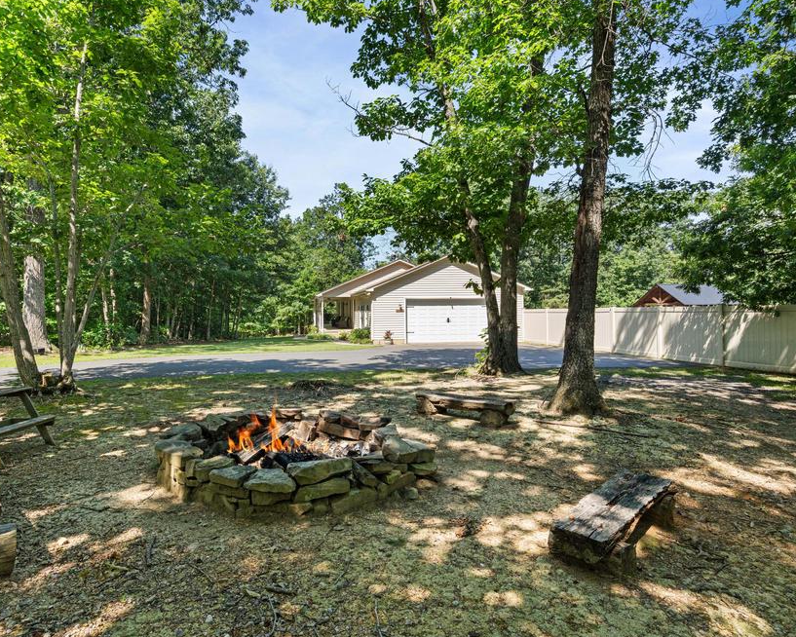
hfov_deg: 79.9
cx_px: 344
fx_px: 471
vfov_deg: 68.1
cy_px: 318
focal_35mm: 20
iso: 500
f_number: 9
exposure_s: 1/100
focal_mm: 17
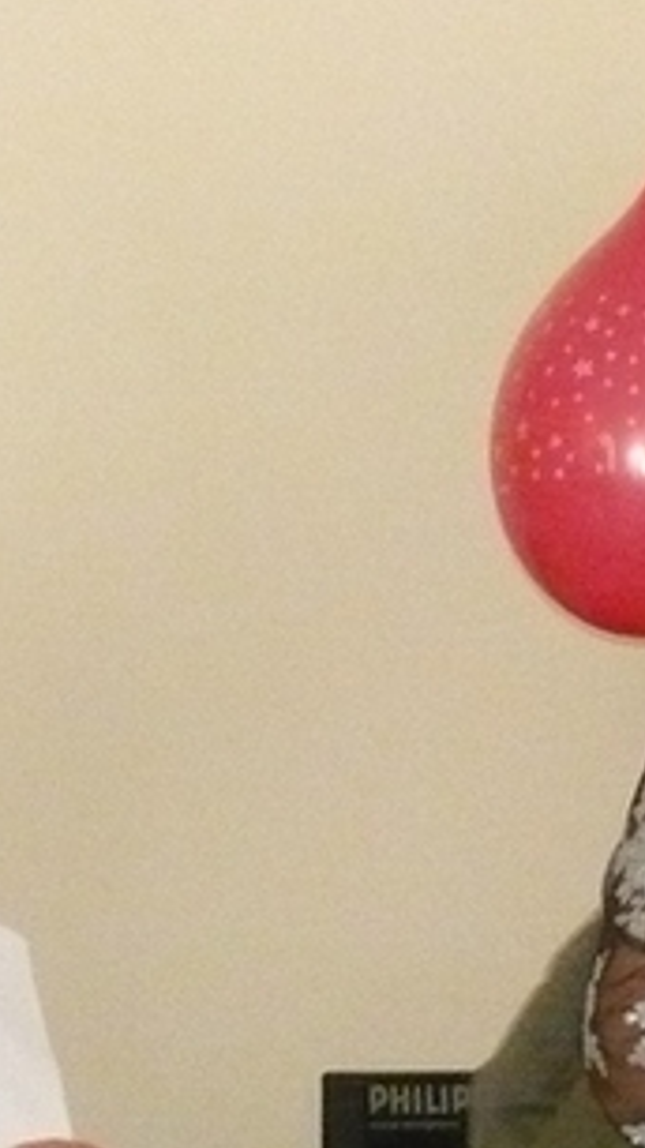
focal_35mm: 246
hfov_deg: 4.9
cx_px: 566
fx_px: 7484
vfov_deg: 8.8
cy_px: 782
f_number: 4.1
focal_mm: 12.3
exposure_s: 1/50
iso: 1000
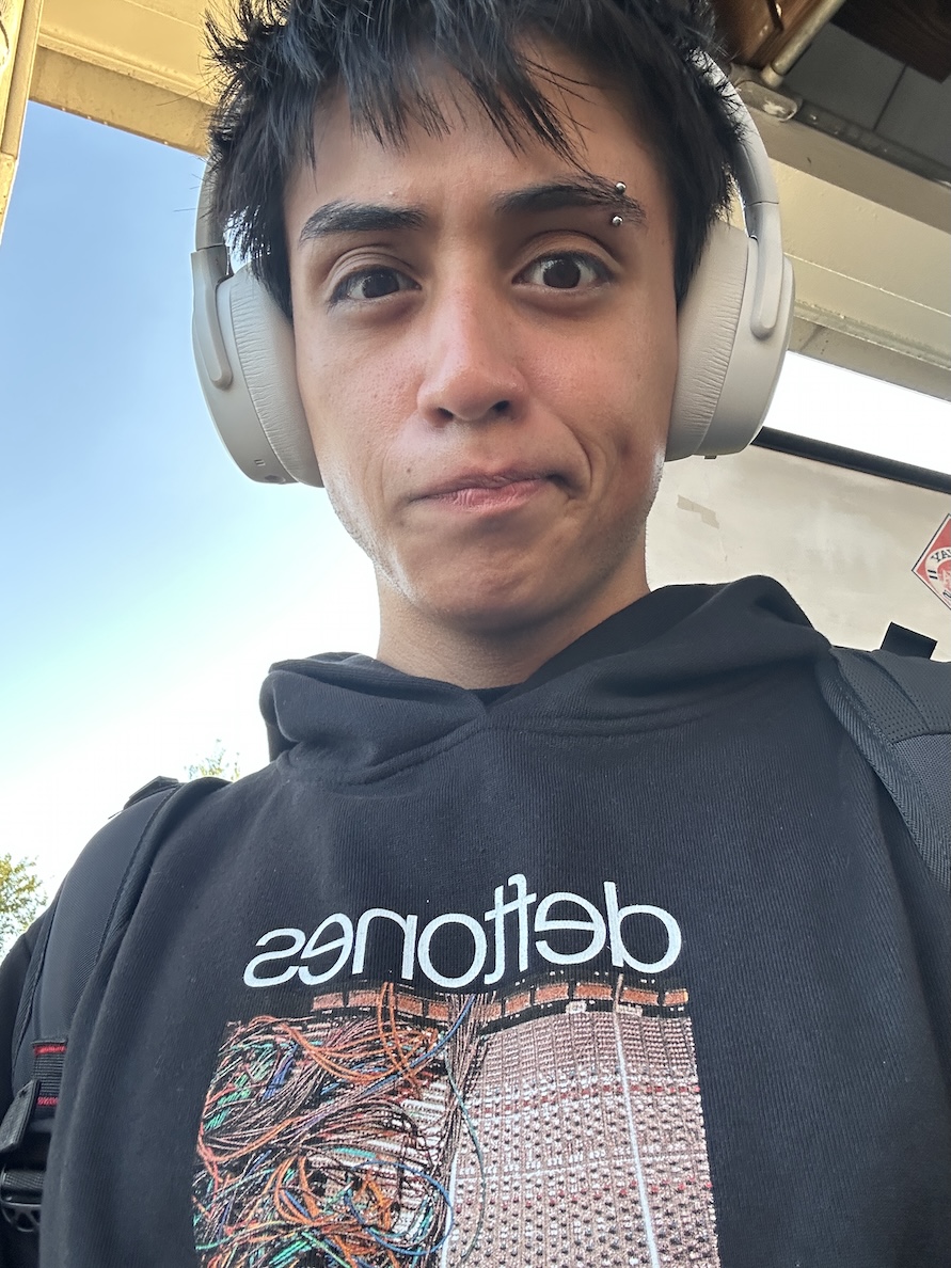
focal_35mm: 30
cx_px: 476
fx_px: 1099
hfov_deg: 46.8
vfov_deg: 60.0
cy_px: 634
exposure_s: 1/121
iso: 64
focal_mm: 2.69
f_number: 1.9
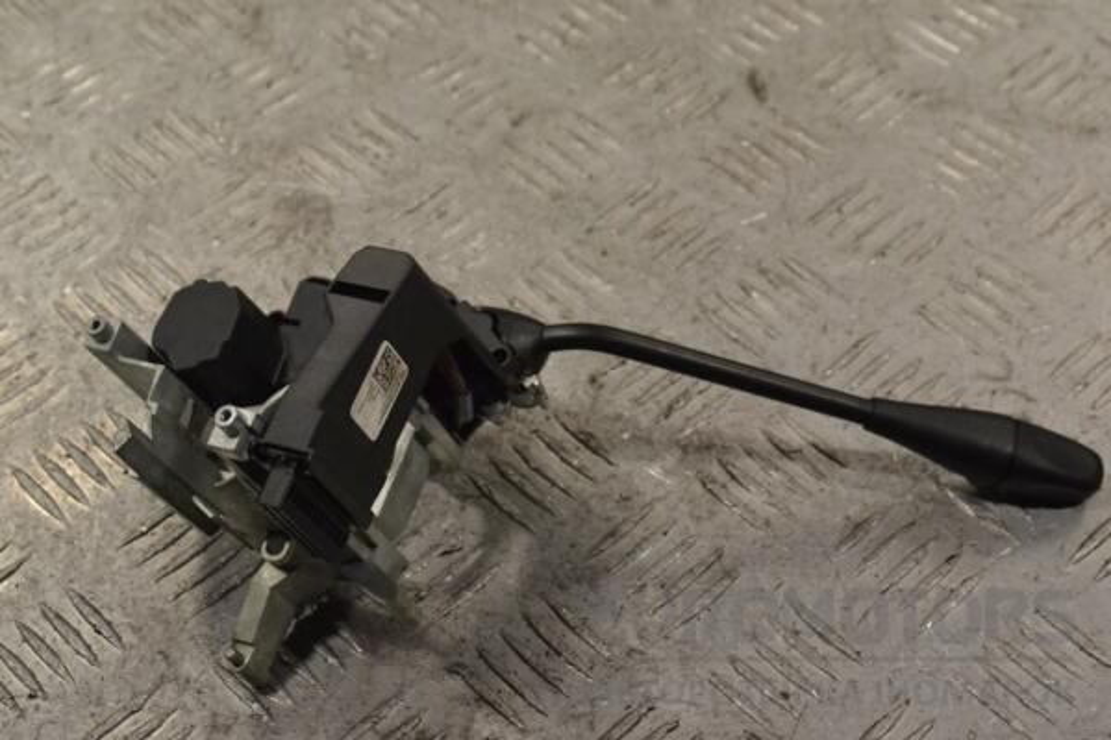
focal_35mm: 69
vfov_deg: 19.7
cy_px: 370
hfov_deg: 29.2
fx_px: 2129
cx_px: 556
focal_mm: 46
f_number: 10
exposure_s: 1/400
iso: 3200
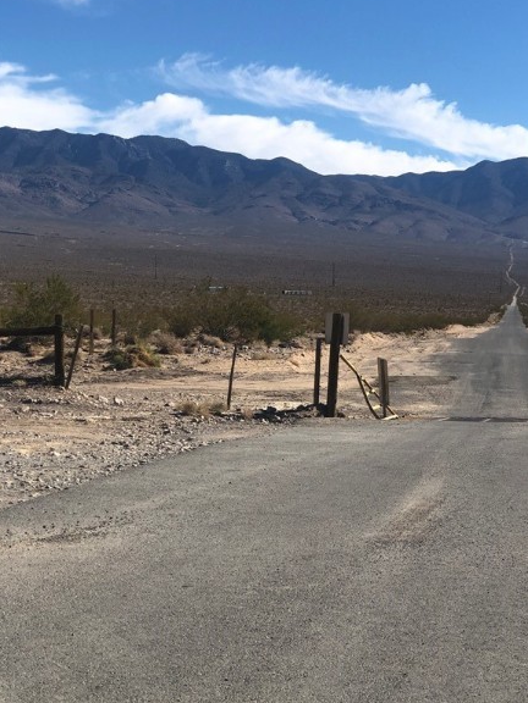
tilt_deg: +2.7
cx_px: 345
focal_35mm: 76
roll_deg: -0.9
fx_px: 1546
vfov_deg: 25.6
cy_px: 275
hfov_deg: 19.3
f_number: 2.8
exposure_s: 1/1143
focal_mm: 6.6
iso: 20
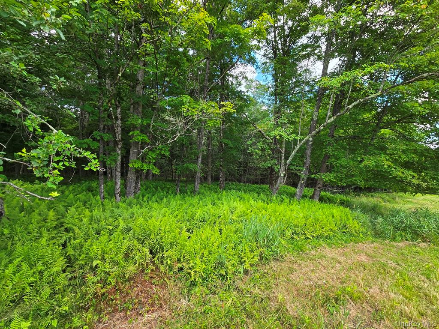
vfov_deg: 89.9
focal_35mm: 13
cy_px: 164
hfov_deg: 106.2
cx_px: 220
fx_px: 165
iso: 50
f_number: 2.2
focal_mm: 2.2
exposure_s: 1/239
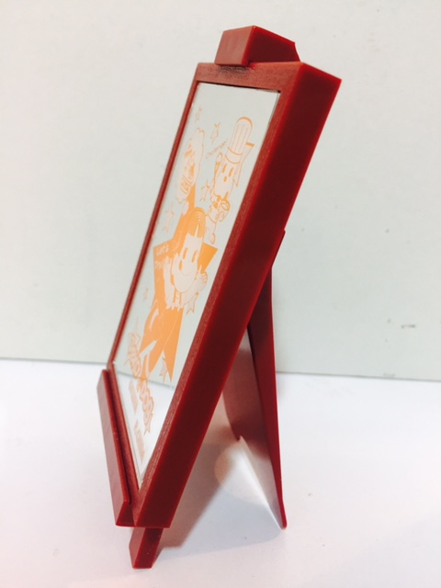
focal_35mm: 29
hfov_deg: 48.2
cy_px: 294
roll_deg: -0.4
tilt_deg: -20.8
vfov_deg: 61.7
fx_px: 493
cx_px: 220
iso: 125
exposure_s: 1/33
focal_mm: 4.15
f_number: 2.2
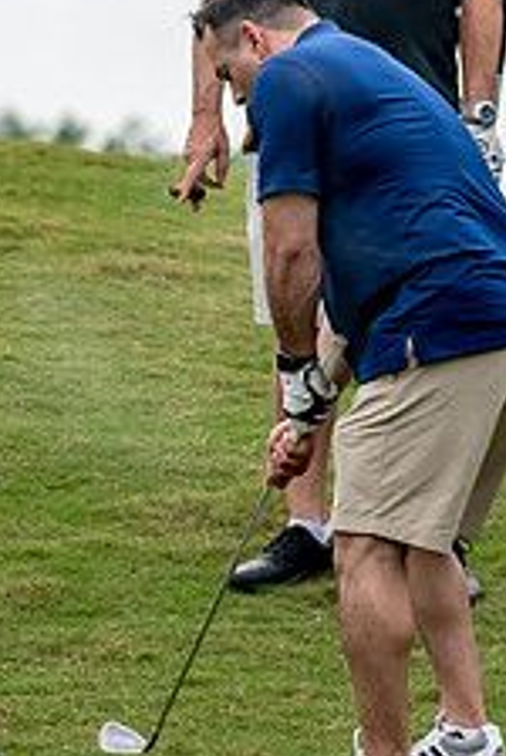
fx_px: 13283
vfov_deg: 3.3
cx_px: 263
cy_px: 223
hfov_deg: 2.2
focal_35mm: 632
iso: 1100
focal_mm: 210
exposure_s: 1/2000
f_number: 5.6
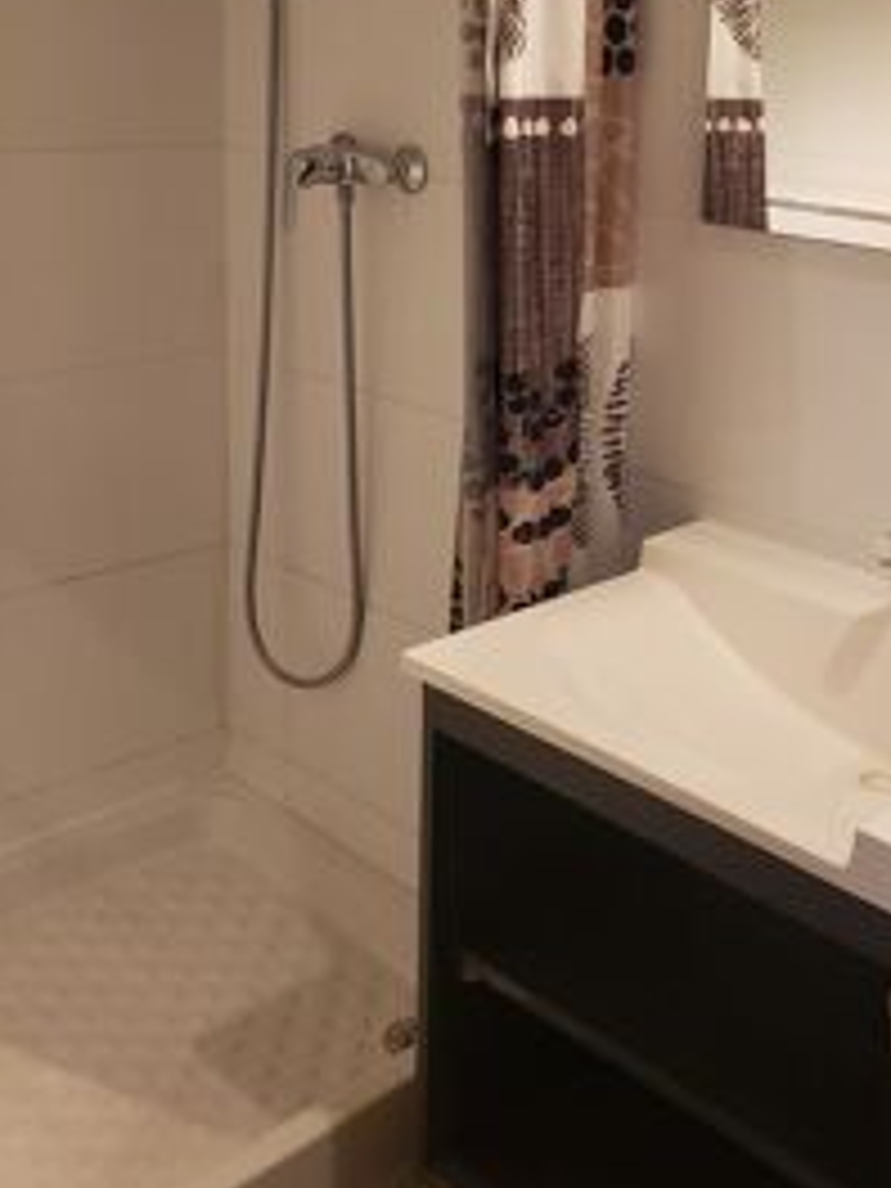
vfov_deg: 43.6
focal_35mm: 42
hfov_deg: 33.3
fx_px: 1441
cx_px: 716
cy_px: 322
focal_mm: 4.3
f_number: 2.4
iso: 320
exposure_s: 1/50
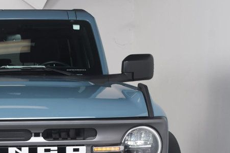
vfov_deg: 15.0
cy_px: 158
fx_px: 568
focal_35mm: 89
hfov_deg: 22.1
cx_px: 4
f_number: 8
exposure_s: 1/160
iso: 100
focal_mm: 26
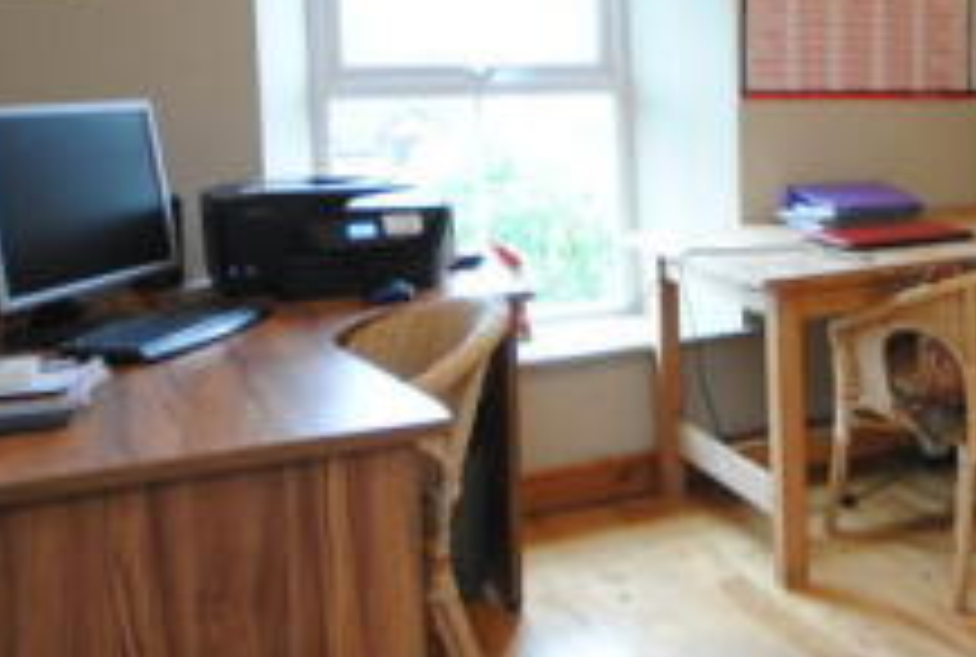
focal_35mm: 45
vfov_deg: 29.6
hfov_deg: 39.6
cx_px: 920
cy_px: 169
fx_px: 1223
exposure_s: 1/15
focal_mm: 10
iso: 400
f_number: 4
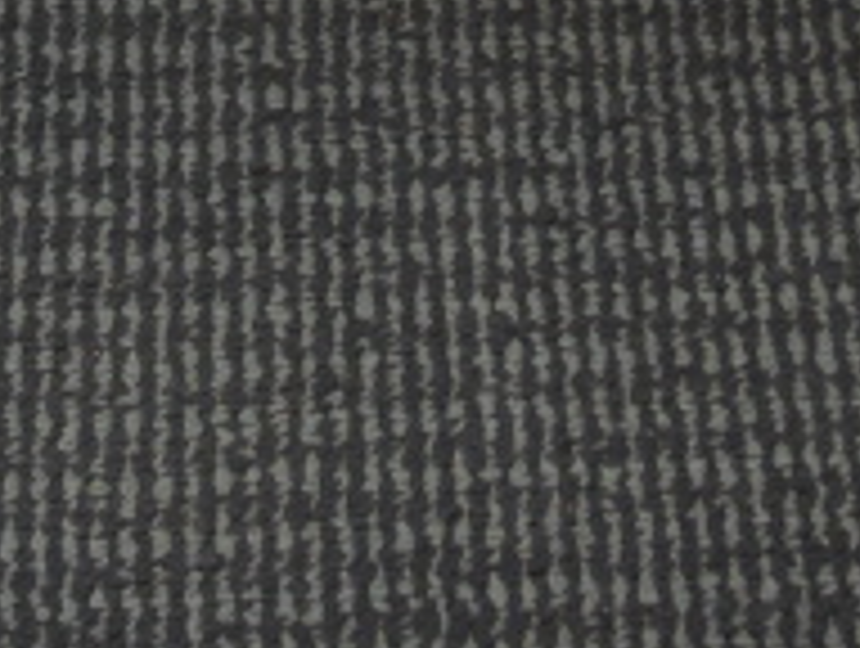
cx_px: 387
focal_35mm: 127
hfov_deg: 15.5
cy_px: -382
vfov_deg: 11.2
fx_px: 3161
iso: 200
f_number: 2.8
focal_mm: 6.2
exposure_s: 1/100
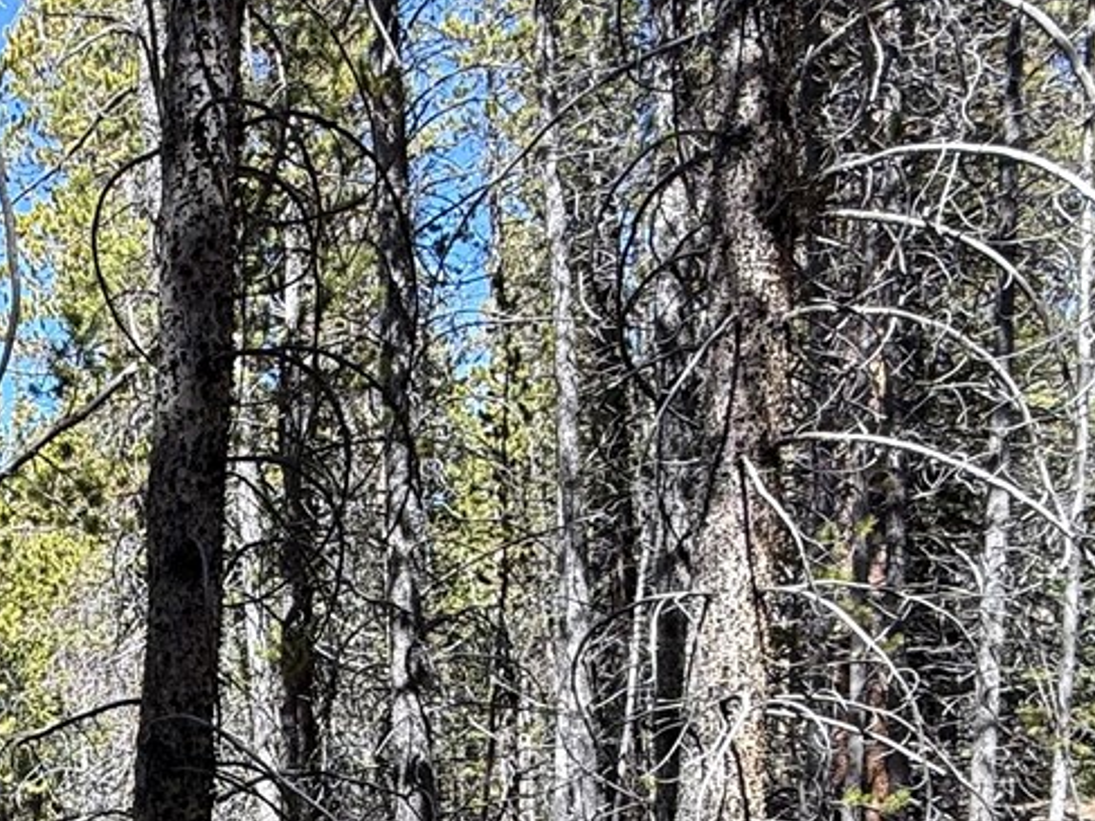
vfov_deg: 28.4
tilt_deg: -2.2
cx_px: -214
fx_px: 1455
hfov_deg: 33.6
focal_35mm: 46
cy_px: 920
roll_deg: +3.7
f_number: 2.2
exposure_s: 1/281
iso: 50
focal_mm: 2.22
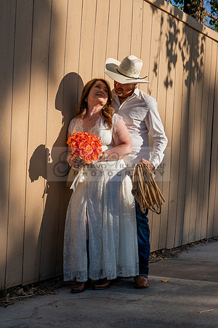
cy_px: 178
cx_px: 98
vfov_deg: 31.0
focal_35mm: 65
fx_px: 590
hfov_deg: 20.9
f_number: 10
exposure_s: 1/400
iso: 200
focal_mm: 40
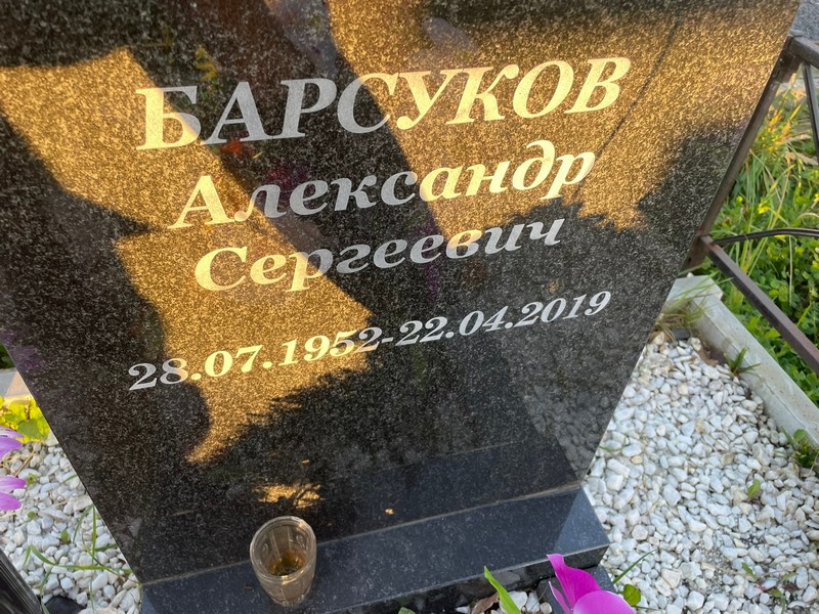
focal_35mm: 26
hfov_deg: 67.3
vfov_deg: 53.1
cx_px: 410
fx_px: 615
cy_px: 307
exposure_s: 1/134
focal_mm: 4.2
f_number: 1.6
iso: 32
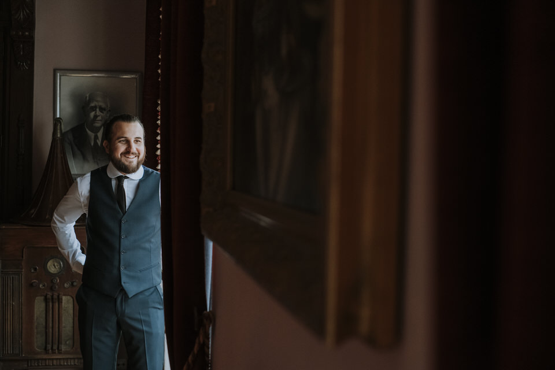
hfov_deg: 37.5
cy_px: 185
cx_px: 278
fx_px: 817
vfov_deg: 25.5
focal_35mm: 53
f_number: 2.5
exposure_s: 1/250
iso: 800
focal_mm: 35
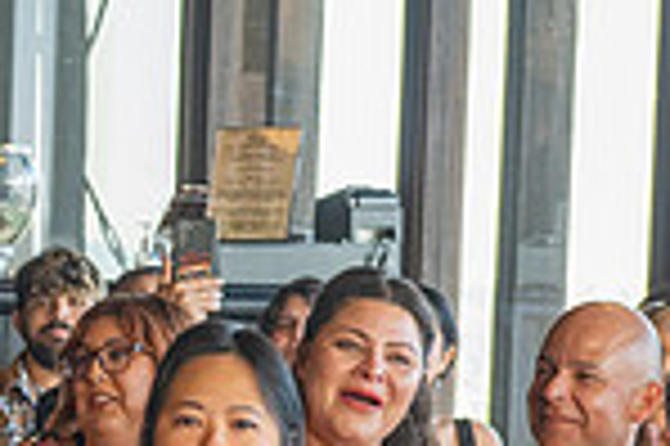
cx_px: -664
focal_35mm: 303
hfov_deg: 6.6
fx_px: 5633
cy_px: 680
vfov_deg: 4.5
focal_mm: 60
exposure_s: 1/200
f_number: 5
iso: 800
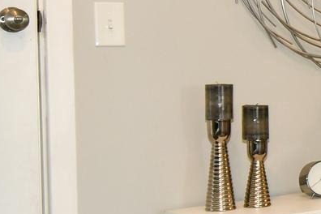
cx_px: 458
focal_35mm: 93
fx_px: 829
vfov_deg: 14.7
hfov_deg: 19.5
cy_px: 137
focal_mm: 12
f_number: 4.5
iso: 200
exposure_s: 1/80
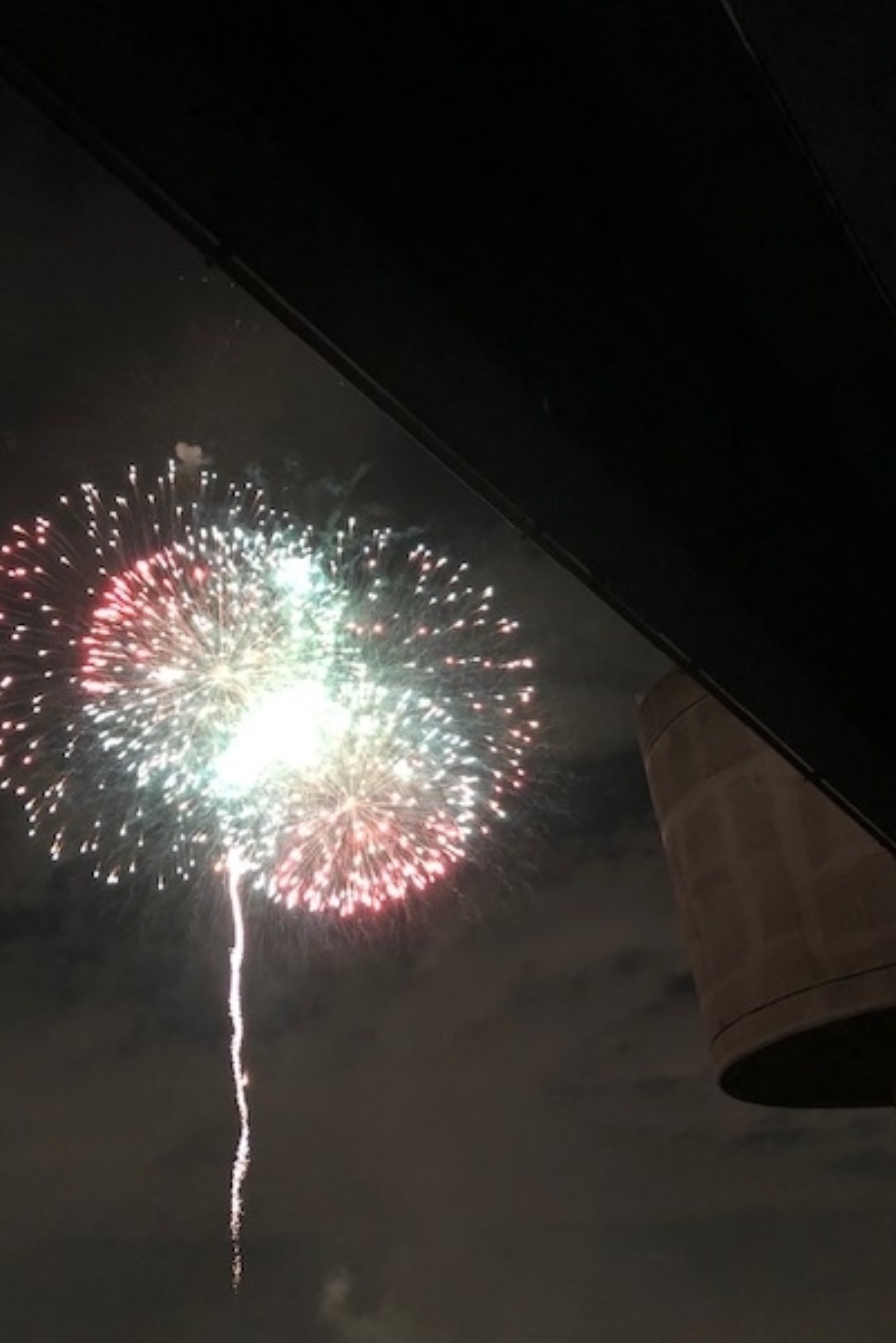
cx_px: 384
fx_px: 1157
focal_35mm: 31
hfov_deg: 42.2
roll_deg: +4.3
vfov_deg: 60.2
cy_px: 639
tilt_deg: +32.7
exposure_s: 1/4
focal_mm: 3.99
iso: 160
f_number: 1.8
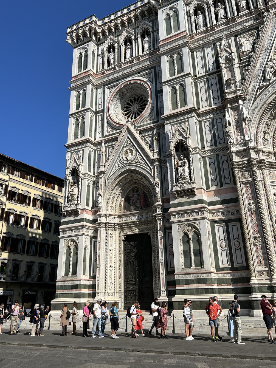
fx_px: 330
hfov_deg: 45.4
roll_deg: +0.6
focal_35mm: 31
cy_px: 153
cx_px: 132
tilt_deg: +24.4
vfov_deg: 58.0
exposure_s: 1/6211
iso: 50
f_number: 1.5
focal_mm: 5.7
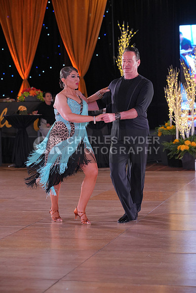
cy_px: 146
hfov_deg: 16.5
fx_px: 677
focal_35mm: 83
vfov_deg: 24.5
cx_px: 98
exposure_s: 1/400
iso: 1600
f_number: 4
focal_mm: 83
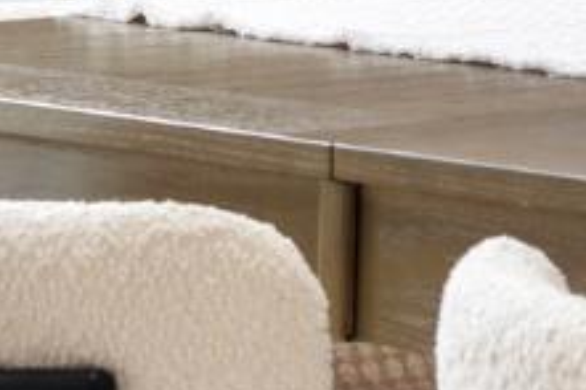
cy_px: -432
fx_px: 5855
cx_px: 1604
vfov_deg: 3.8
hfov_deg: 5.5
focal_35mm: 360
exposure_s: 1/125
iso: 400
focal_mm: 53
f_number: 5.6
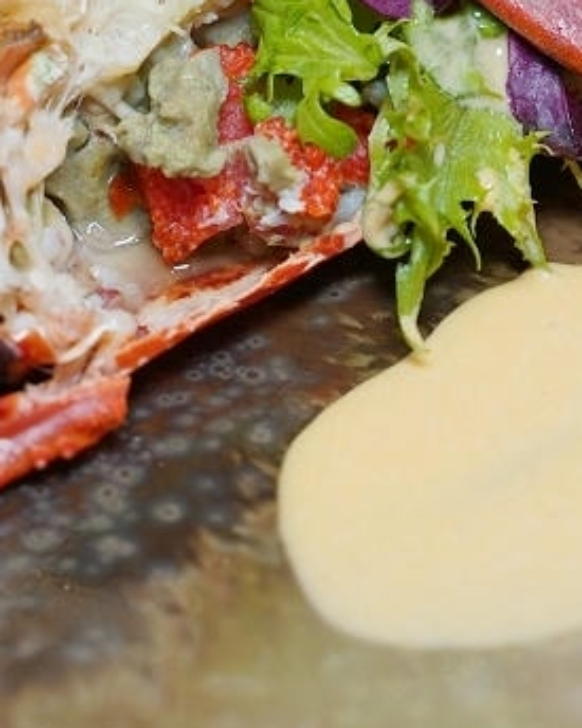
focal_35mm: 157
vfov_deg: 12.2
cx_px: 474
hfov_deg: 9.8
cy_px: 44
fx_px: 3382
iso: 200
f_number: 4
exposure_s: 1/60
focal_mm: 48
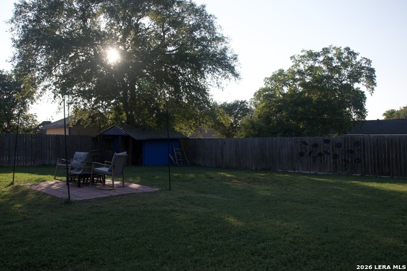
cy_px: 136
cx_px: 204
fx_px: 305
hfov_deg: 67.4
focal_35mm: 27
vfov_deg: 48.0
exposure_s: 1/250
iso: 220
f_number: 8
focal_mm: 18
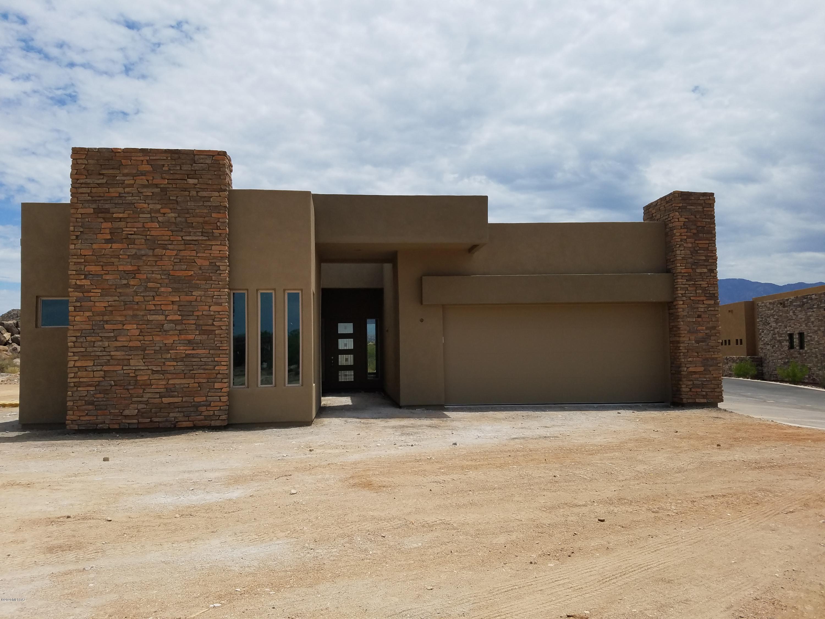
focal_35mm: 26
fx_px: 620
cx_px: 412
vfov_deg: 53.1
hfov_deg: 67.3
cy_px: 310
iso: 50
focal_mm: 4.2
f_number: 1.7
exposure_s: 1/6608
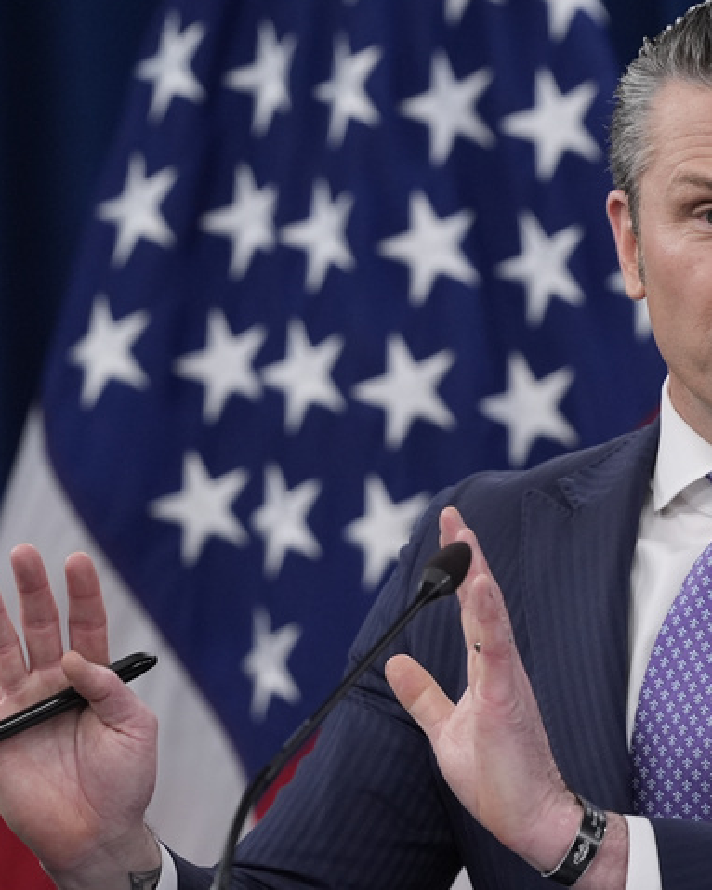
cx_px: 805
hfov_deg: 2.6
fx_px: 15862
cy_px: 487
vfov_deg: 3.2
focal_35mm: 602
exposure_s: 1/1250
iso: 2000
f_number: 3.5
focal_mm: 300
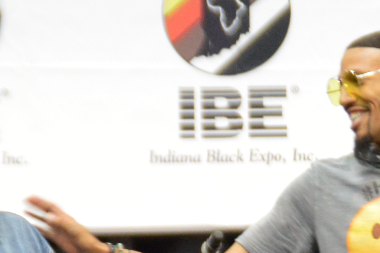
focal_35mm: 558
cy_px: 384
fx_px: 5886
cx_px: 260
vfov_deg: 2.5
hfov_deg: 3.7
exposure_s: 1/125
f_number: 4.5
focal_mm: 95
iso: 2000
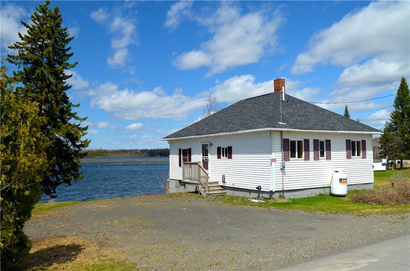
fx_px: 341
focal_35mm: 30
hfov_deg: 62.1
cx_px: 205
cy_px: 136
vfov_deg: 43.4
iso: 100
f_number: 8
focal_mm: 20
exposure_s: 1/250
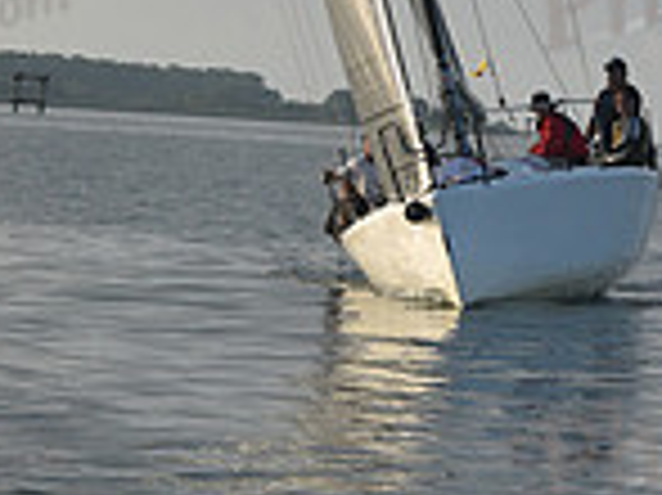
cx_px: 304
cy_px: -234
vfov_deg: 5.5
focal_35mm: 266
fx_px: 5083
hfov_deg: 7.5
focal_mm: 70
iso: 320
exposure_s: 1/800
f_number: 9
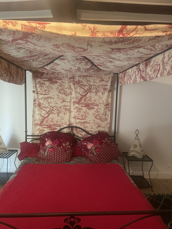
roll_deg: -0.1
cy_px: 114
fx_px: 172
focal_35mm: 26
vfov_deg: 67.3
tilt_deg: -4.2
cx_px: 86
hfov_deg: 53.1
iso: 500
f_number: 1.6
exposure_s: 1/50
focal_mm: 4.2
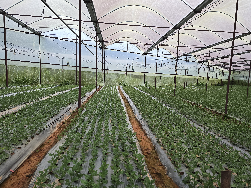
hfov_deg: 73.9
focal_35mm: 23
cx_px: 126
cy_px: 94
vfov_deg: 58.9
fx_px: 167
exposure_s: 1/120
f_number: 1.7
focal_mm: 6.3
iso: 160
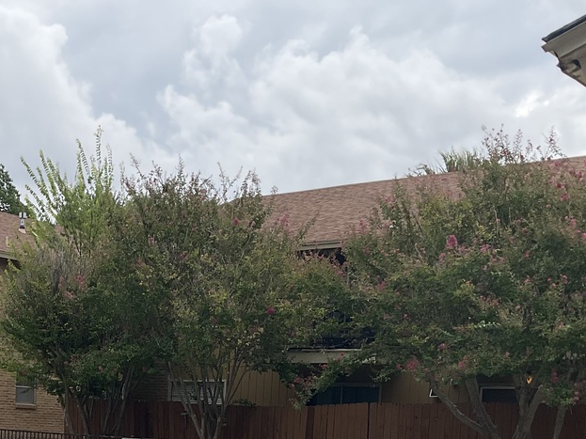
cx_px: 87
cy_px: 499
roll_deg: -2.7
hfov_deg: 28.1
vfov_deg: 20.7
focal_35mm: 67
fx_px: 1134
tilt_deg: -3.1
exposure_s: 1/2058
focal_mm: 3
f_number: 1.8
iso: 16
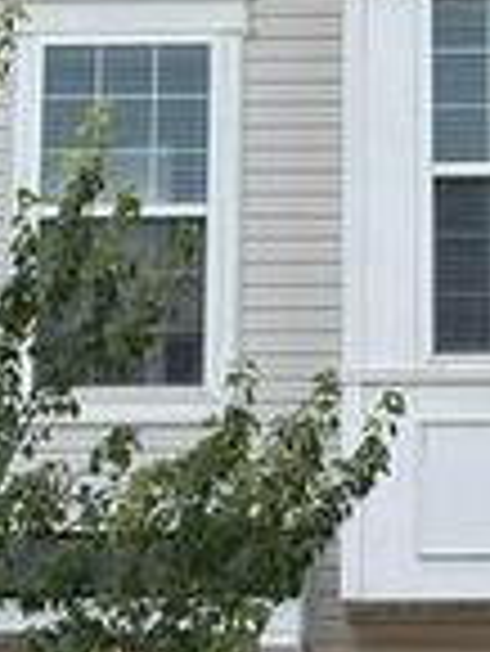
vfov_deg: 13.4
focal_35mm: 147
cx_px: 396
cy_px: 326
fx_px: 2770
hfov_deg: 10.1
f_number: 1.78
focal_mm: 6.76
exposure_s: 1/4926
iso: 80
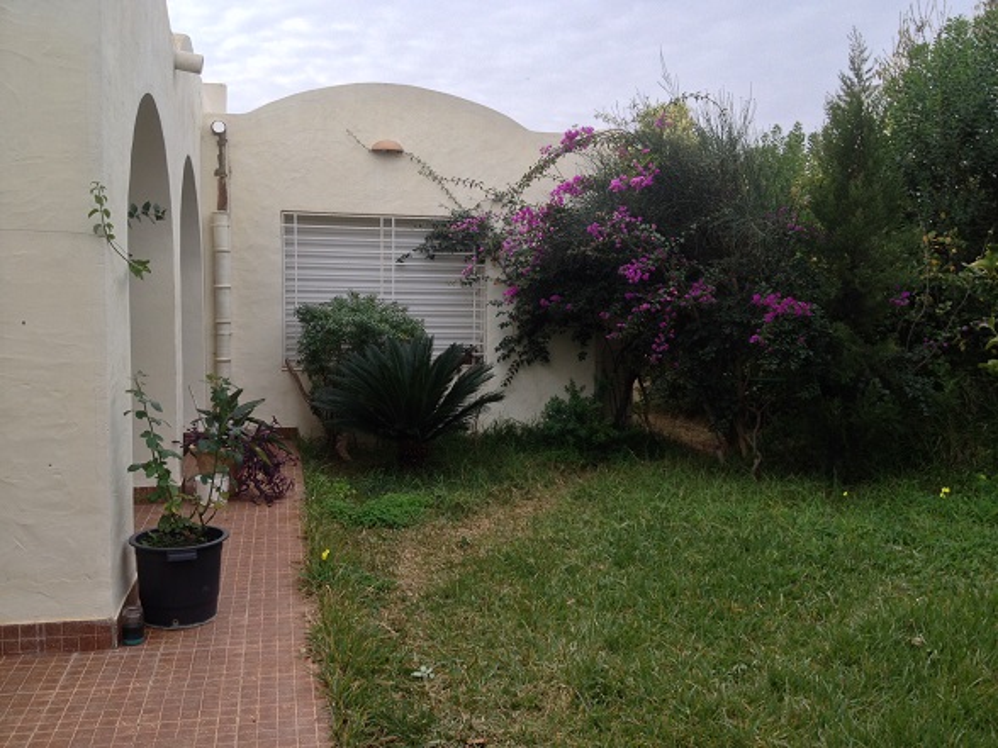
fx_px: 1009
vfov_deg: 40.7
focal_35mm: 35
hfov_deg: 52.6
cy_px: 374
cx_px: 499
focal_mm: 4.28
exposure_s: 1/445
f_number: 2.4
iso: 50
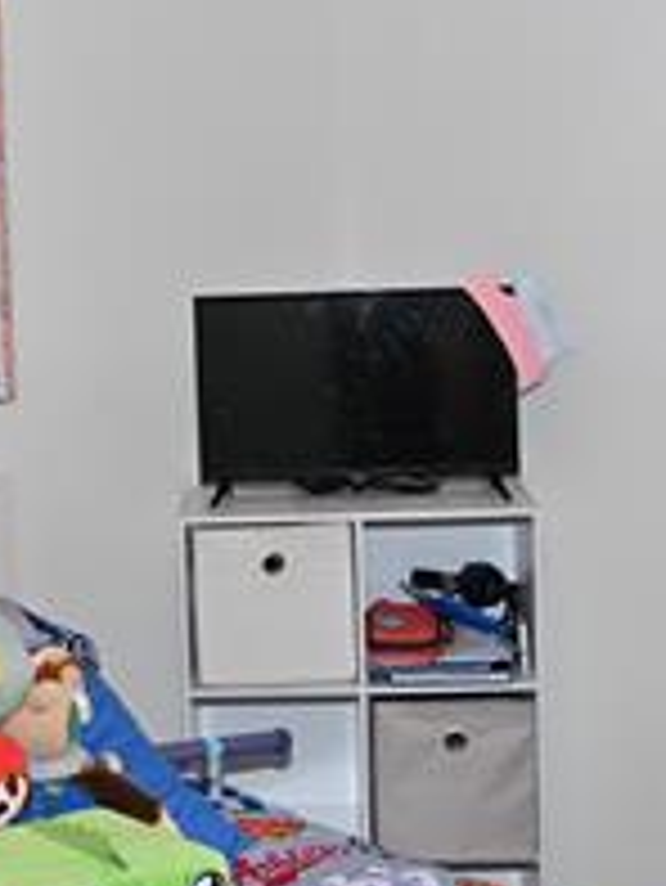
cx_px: 166
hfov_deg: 19.5
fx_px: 1922
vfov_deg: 25.7
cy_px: 254
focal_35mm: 75
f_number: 4.5
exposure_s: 1/80
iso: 200
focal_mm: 24
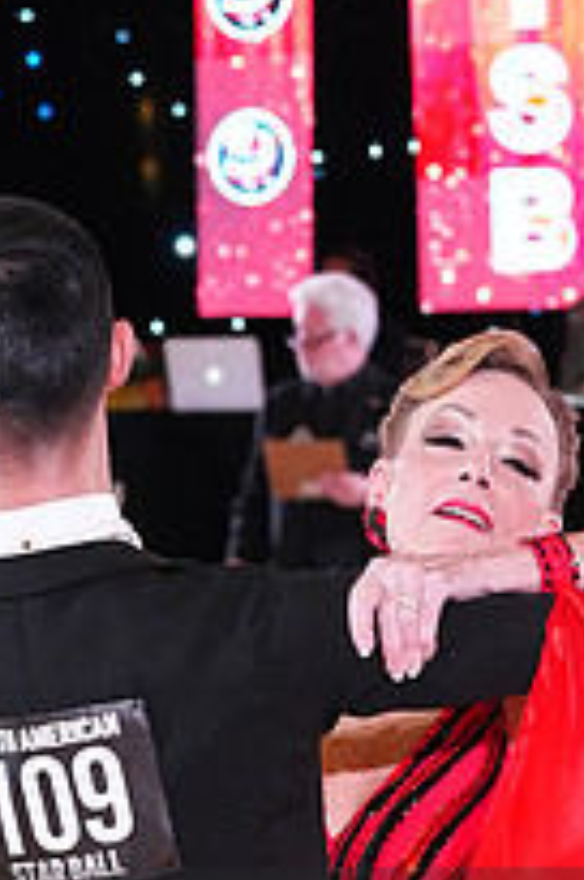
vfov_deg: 9.8
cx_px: 363
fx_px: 5054
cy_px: 1013
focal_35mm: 207
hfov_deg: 6.6
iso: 8000
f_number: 5
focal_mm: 73
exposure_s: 1/400
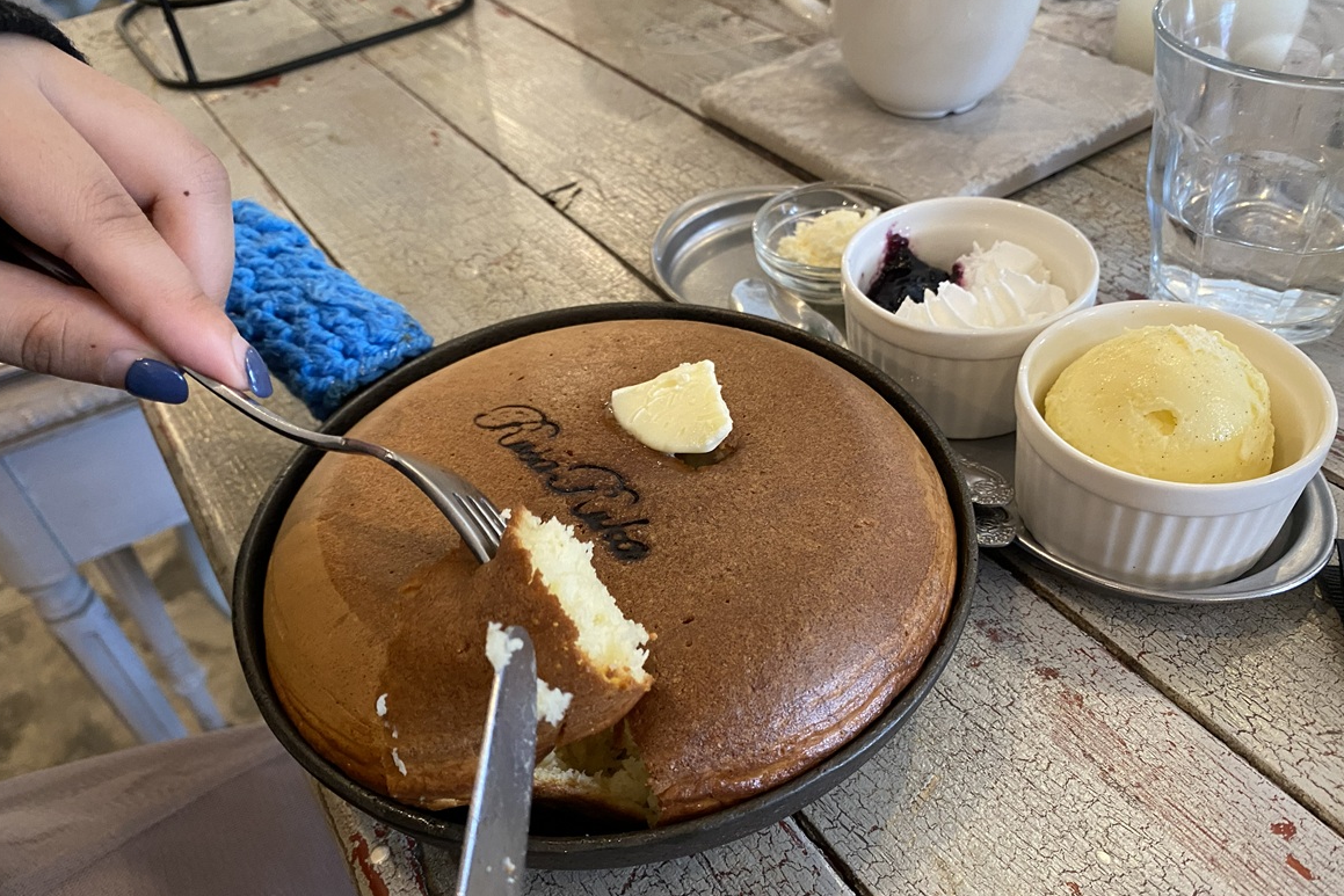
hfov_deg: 65.5
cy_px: 444
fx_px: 1045
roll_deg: +7.5
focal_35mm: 28
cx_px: 667
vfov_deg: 46.4
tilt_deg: -41.4
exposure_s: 1/50
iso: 200
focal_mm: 4.25
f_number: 1.8
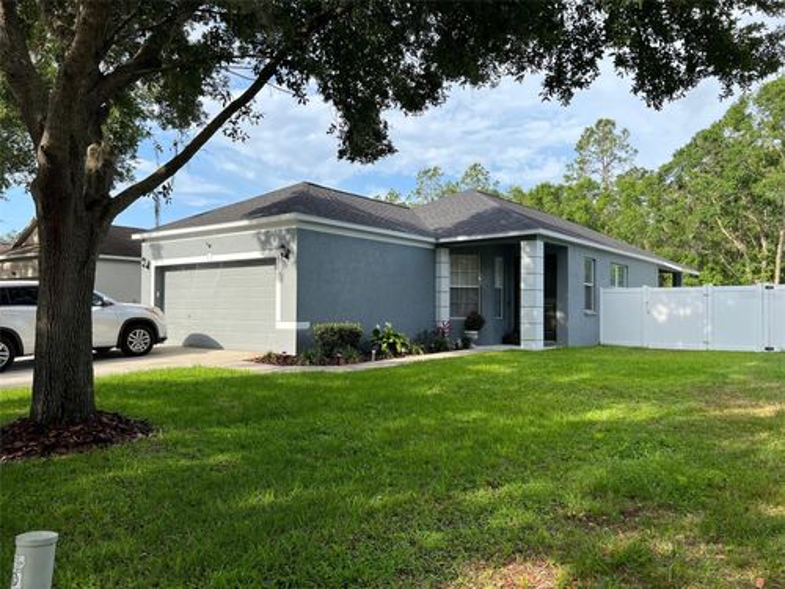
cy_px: 294
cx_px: 392
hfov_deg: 67.3
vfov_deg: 53.1
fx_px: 590
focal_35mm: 26
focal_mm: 5.7
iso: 50
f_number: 1.5
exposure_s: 1/2208
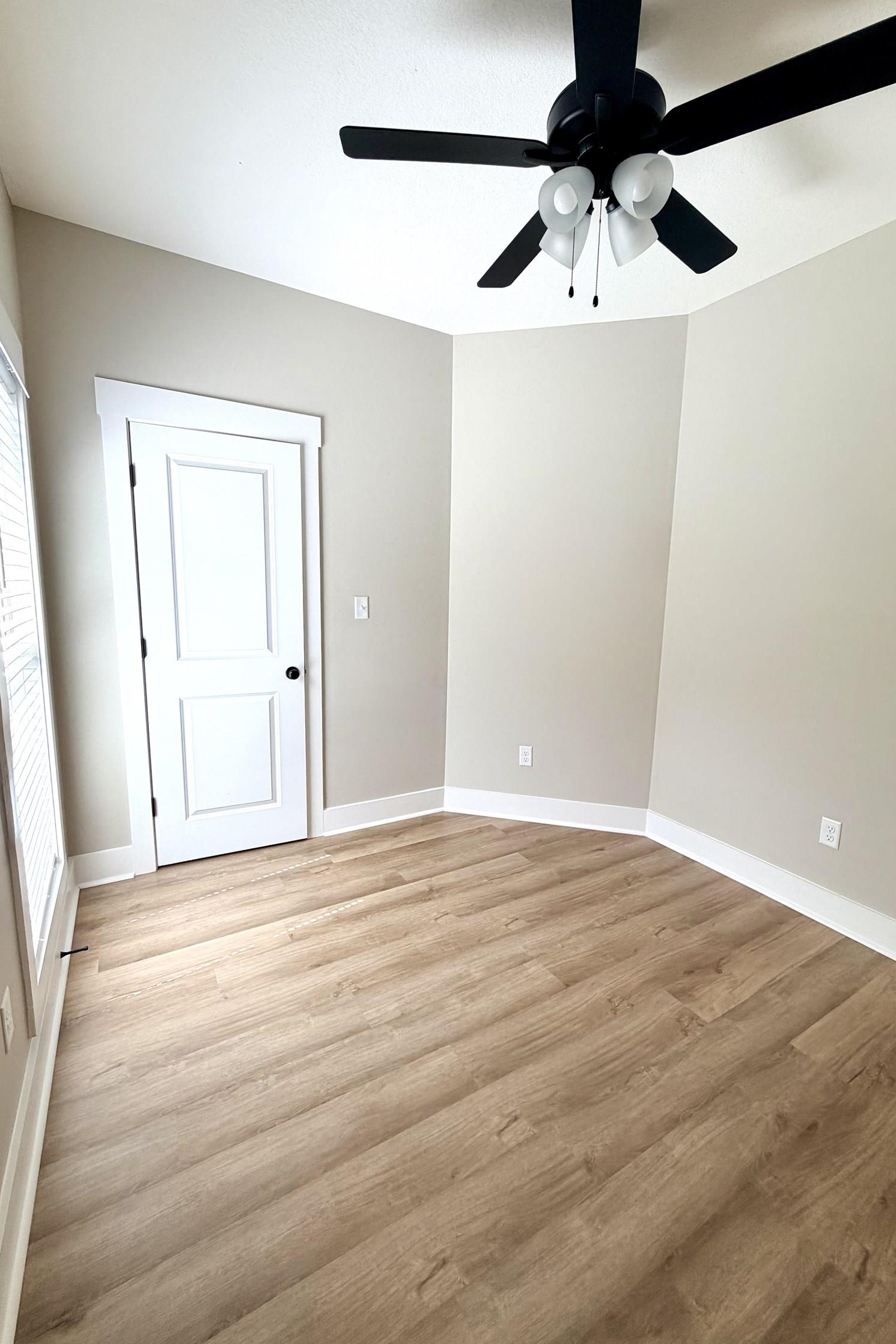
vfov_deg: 100.4
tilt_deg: -8.0
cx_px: 466
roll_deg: -0.1
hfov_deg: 77.3
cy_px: 671
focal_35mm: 15
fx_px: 560
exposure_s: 1/121
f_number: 2.2
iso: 64
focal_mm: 2.22
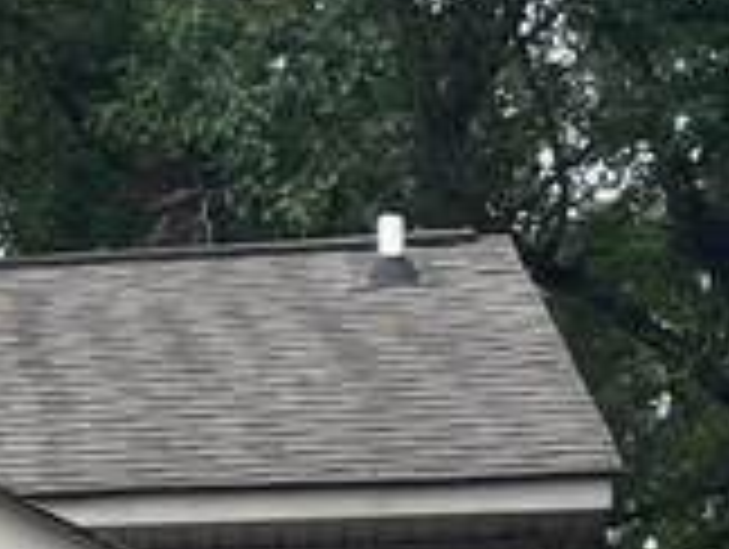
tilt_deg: +9.9
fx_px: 4324
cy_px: 1125
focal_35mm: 205
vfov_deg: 7.0
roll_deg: +0.0
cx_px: -558
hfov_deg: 9.2
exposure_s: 1/729
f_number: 1.6
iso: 32
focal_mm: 4.2
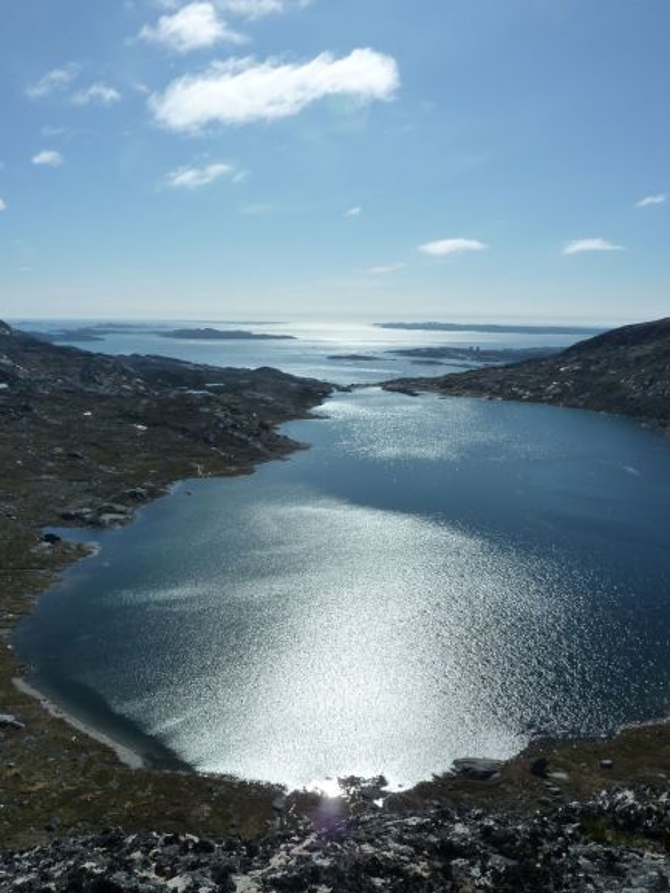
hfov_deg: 53.1
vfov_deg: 67.3
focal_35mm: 26
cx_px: 323
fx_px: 671
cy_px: 440
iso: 125
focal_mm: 4.1
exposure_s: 1/1000
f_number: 6.3
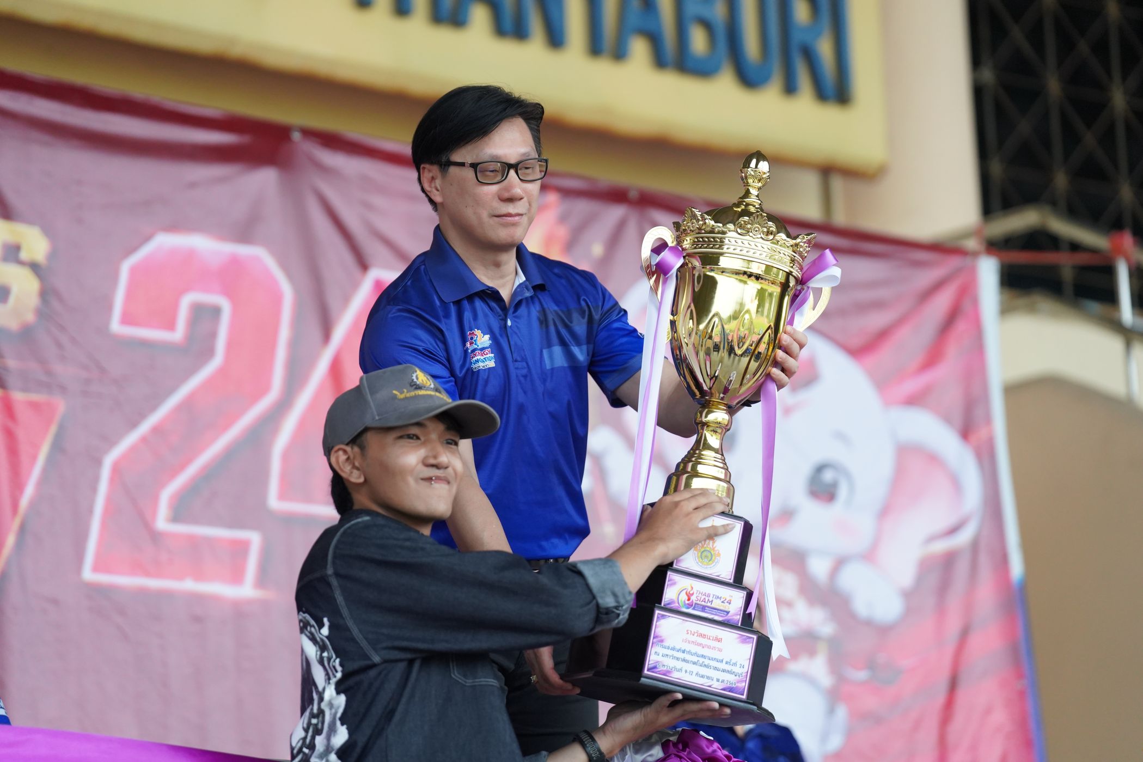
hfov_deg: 15.6
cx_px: 572
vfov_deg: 10.5
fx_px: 4159
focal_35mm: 131
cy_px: 381
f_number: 2.8
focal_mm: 131
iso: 2500
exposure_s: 1/640
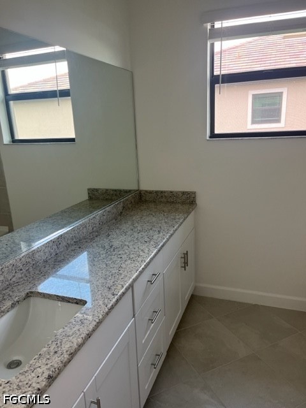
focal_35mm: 26
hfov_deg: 53.1
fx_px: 306
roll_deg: +2.9
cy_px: 204
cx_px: 153
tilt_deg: -14.0
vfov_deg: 67.3
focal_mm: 5.1
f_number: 1.6
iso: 125
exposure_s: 1/120
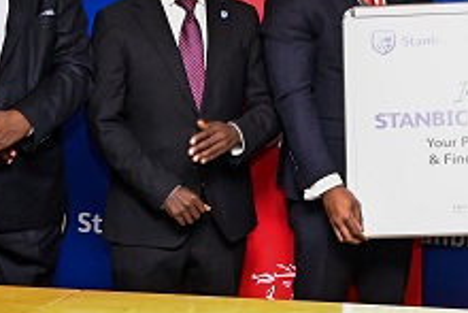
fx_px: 1353
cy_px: 77
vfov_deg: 13.1
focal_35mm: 104
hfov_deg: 19.0
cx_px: 492
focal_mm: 37
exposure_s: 1/80
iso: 10000
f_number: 18
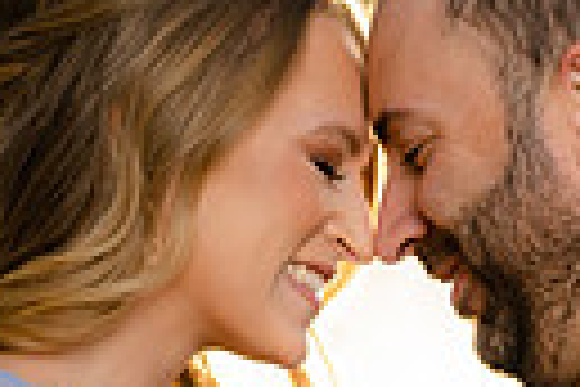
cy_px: 546
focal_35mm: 240
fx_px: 3866
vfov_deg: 5.7
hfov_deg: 8.5
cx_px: 736
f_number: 4
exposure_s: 1/250
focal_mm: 52
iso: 50
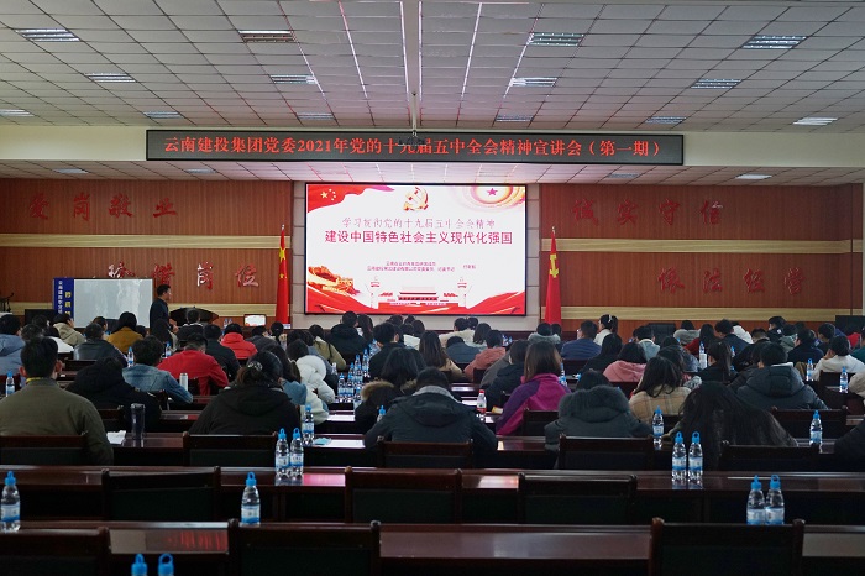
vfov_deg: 31.2
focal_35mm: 43
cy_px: 288
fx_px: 1033
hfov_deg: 45.4
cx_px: 432
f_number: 4.5
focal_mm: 43
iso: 800
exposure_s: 1/160
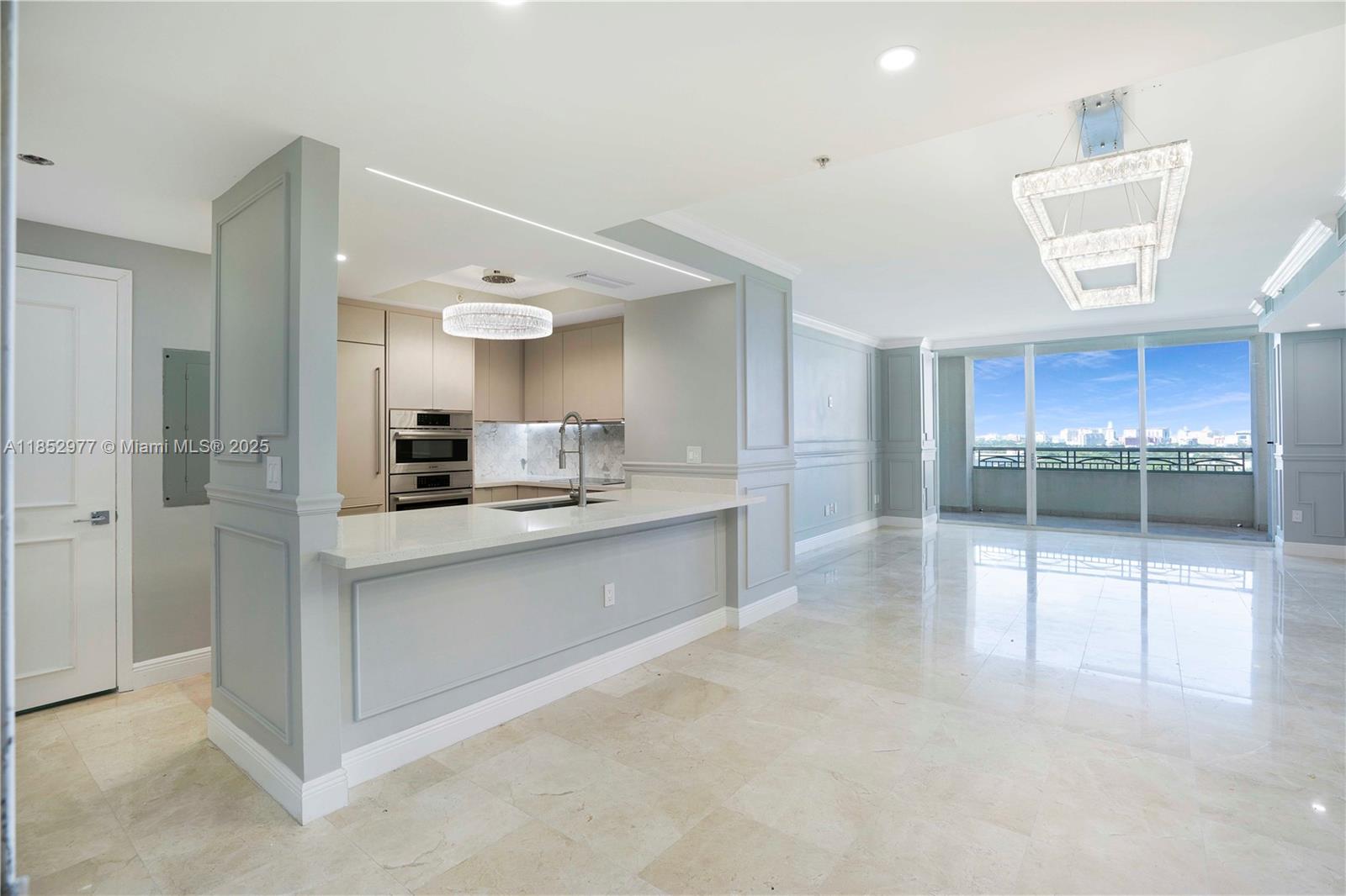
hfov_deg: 96.7
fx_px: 598
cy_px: 448
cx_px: 673
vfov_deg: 73.7
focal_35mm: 16
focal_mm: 16
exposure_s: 1/125
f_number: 6.3
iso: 400
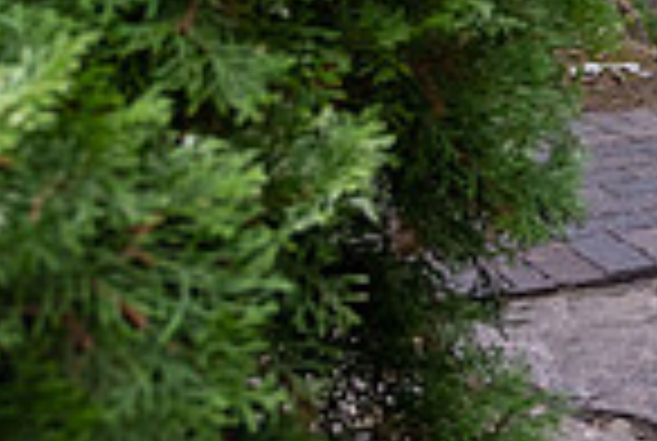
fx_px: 1957
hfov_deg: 17.1
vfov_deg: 12.3
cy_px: -191
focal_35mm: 107
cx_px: 999
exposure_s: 1/250
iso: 500
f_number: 4
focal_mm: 27
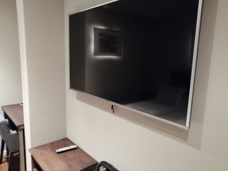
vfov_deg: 51.4
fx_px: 178
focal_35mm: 27
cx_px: 114
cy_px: 86
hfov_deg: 65.3
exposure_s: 1/16.7
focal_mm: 3.95
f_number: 1.8
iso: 800
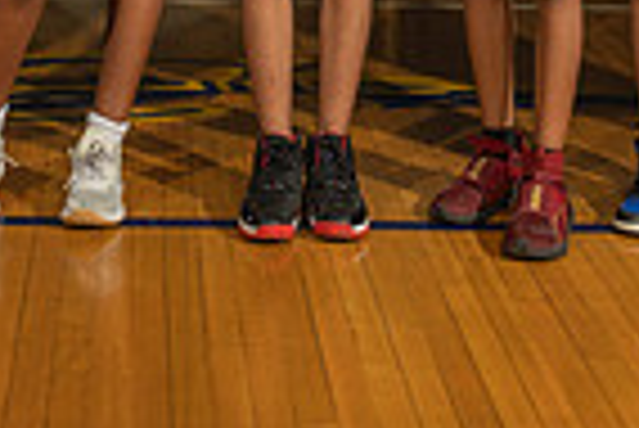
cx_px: 216
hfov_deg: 18.2
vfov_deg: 11.5
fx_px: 1990
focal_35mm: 112
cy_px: -300
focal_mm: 24
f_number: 7.1
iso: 160
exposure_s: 1/200
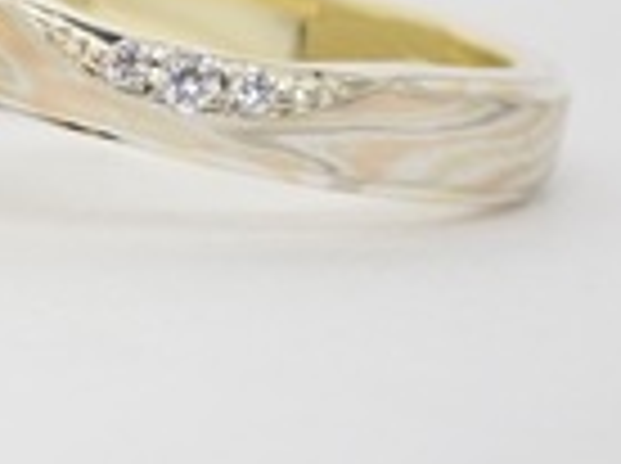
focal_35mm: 251
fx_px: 4495
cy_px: 178
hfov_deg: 7.8
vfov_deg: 5.9
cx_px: -216
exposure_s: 1/125
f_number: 4.1
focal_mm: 13.65
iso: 200
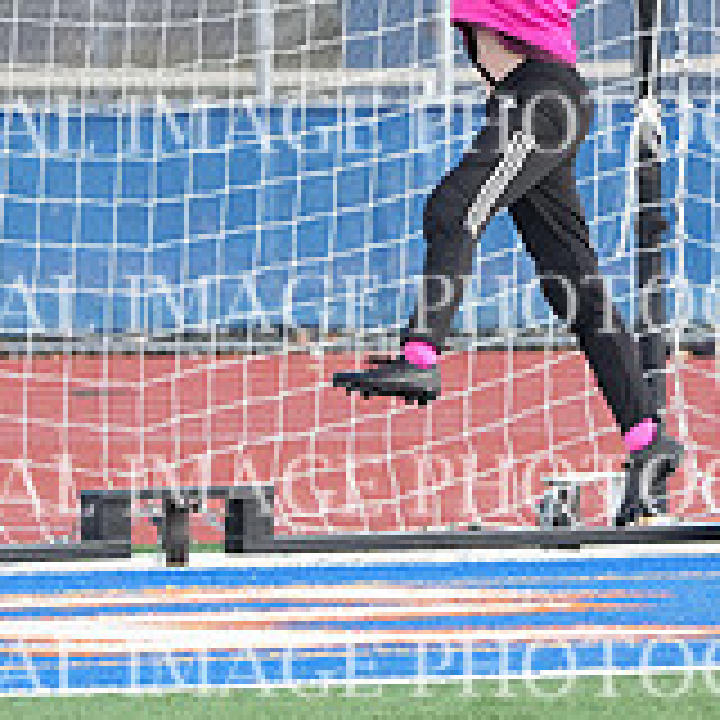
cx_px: 387
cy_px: 214
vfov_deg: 1.8
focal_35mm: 999
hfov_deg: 1.8
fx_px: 23509
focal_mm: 324
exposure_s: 1/1250
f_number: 6.3
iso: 2000
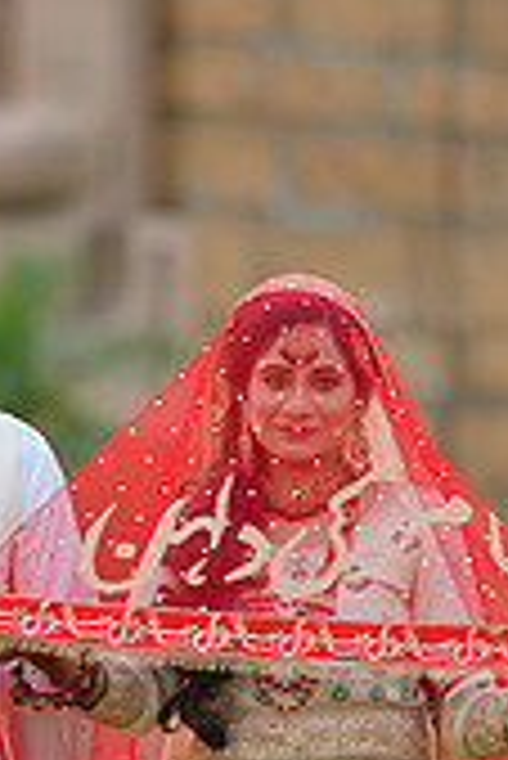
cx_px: 101
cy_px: 580
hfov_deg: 4.7
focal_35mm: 292
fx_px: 6168
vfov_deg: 7.0
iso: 50
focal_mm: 85
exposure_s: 1/500
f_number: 1.4
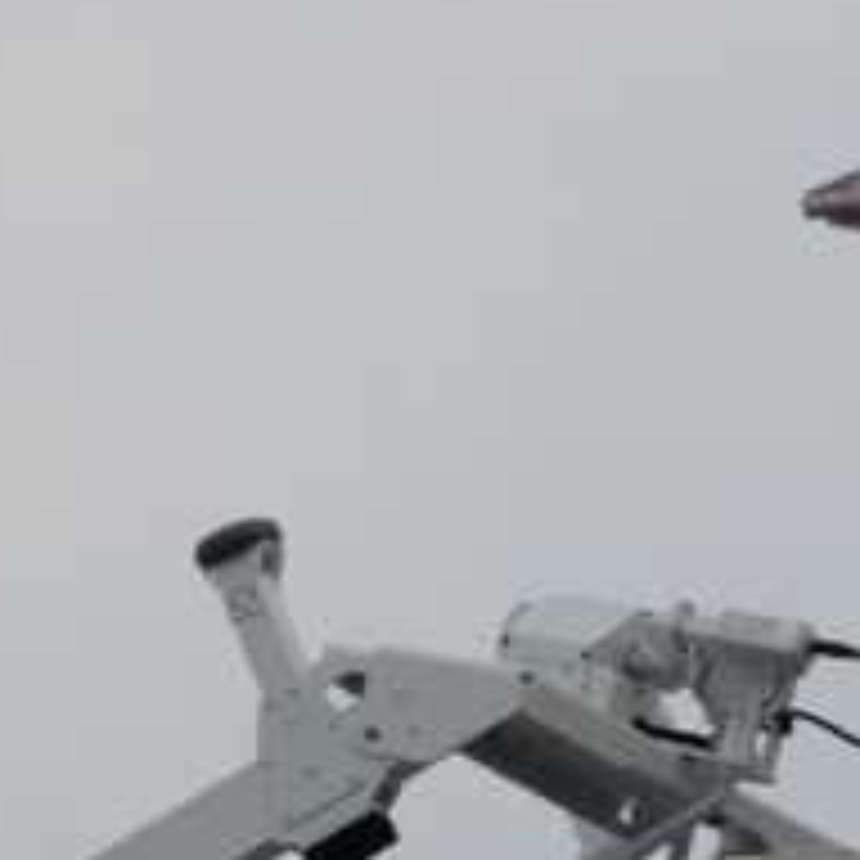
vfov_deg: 4.6
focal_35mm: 378
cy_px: 425
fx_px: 10625
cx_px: -212
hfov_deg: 4.6
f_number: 10
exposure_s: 1/400
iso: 400
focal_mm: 55
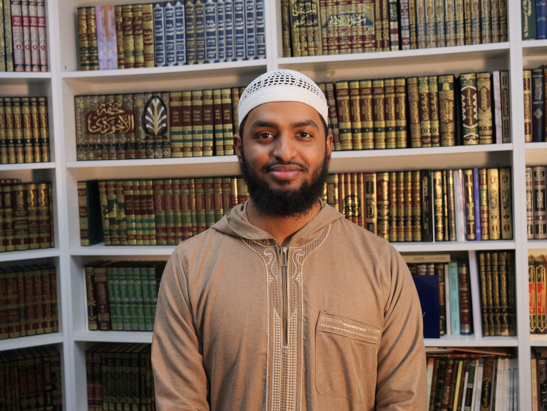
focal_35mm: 50
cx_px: 274
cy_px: 206
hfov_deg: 38.2
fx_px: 790
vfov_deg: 29.1
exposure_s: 1/80
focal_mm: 25
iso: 1000
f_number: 4.5
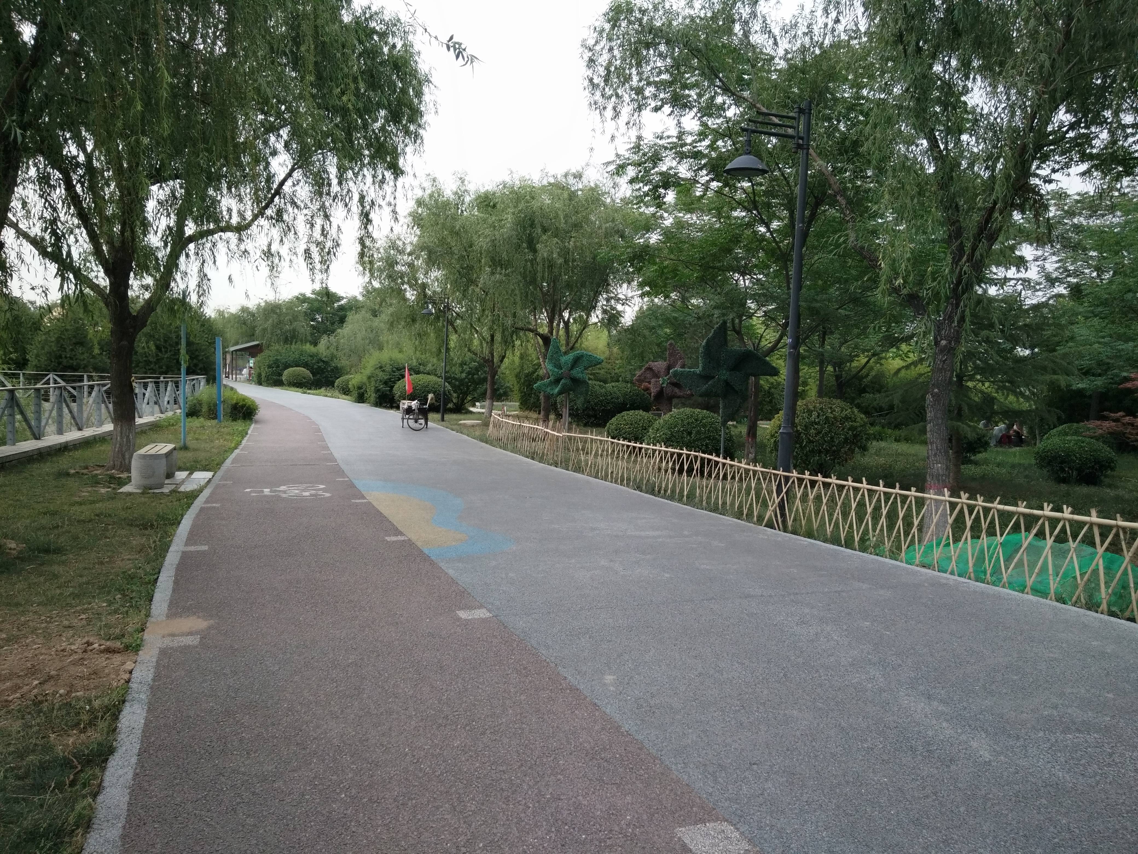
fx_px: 690
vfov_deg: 63.4
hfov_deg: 79.0
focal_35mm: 21
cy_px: 427
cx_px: 569
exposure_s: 1/521
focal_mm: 3.66
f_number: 2.2
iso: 50
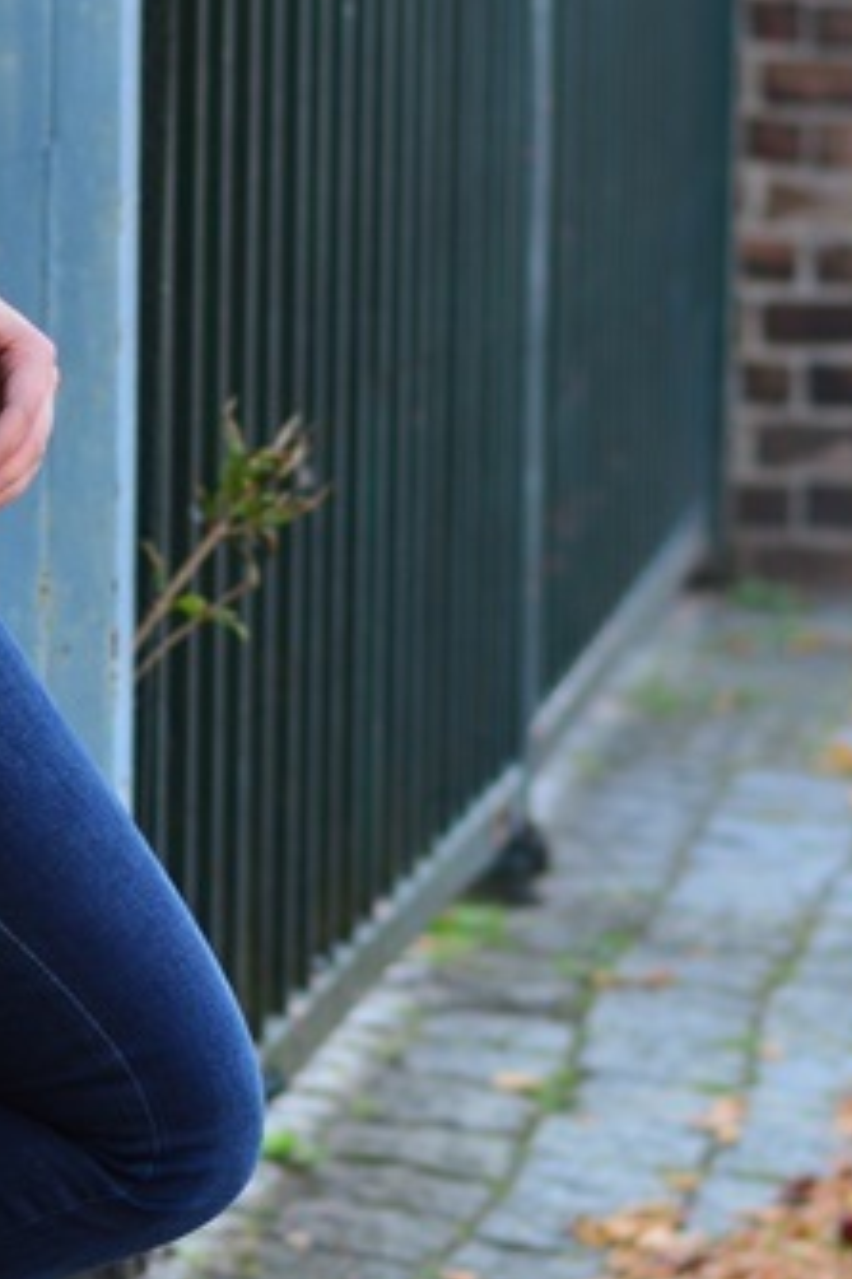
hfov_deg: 5.8
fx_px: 8386
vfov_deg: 8.7
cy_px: 422
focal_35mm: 236
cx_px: 46
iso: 100
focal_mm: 50
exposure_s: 1/250
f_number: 2.5
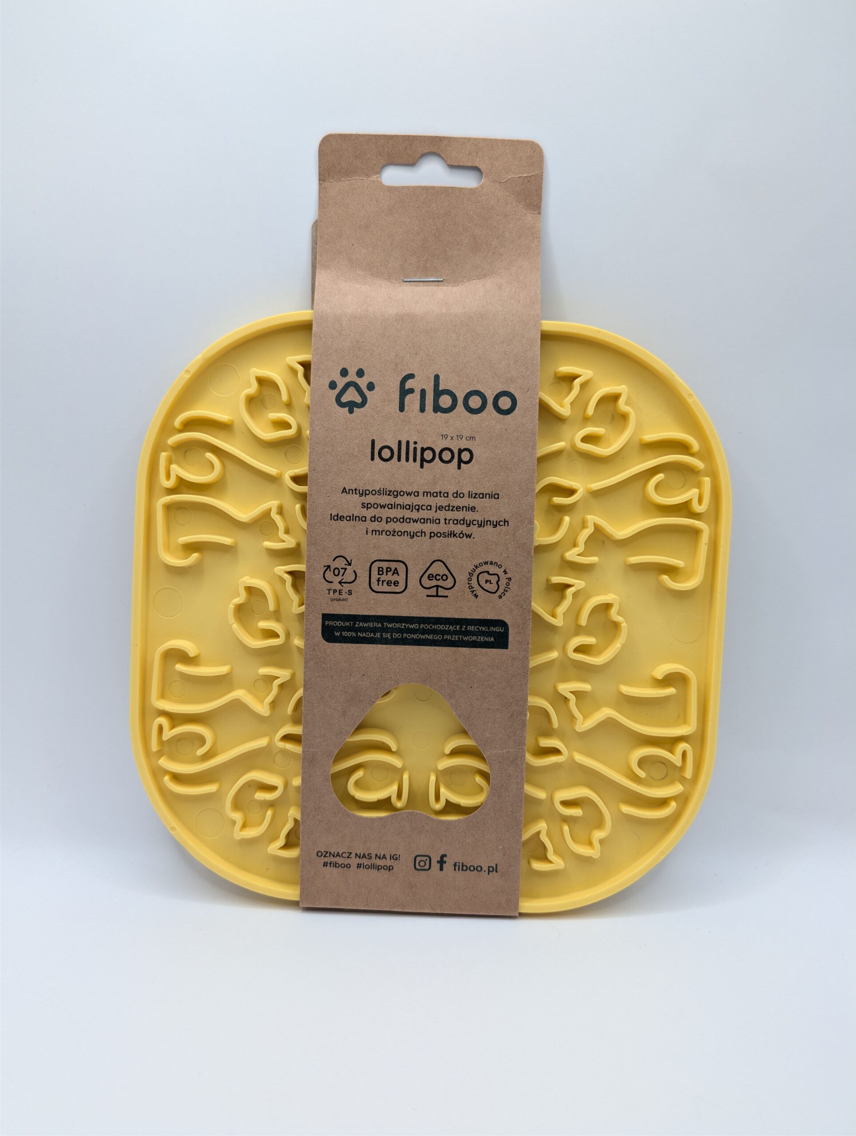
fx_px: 789
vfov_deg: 71.5
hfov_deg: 56.9
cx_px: 428
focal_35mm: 24
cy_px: 568
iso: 29
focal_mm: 6.9
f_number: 1.68
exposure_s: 1/109
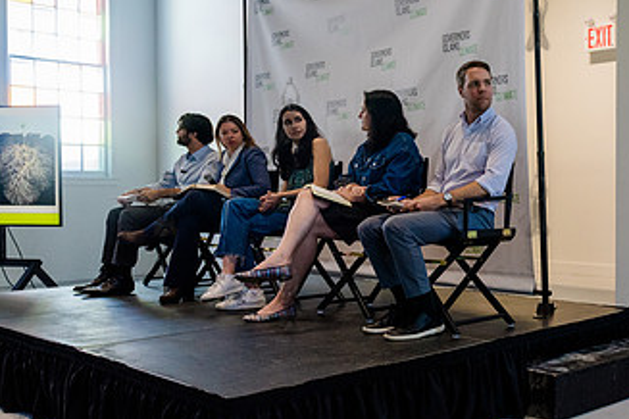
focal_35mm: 43
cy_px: 203
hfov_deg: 42.5
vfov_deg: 31.2
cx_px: 537
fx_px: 751
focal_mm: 24
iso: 4000
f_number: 4
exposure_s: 1/400
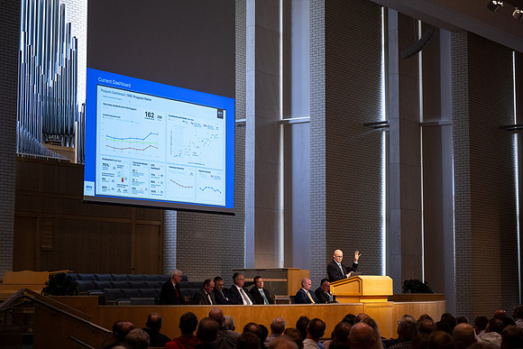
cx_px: 262
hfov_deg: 28.8
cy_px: 174
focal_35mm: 70
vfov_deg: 19.5
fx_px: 1017
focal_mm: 70
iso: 1600
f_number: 2.8
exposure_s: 1/500
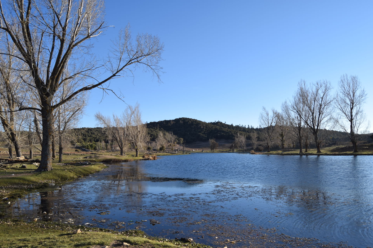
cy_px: 124
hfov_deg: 67.4
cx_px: 186
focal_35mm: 27
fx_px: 280
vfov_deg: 47.9
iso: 100
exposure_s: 1/200
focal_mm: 18
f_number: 7.1
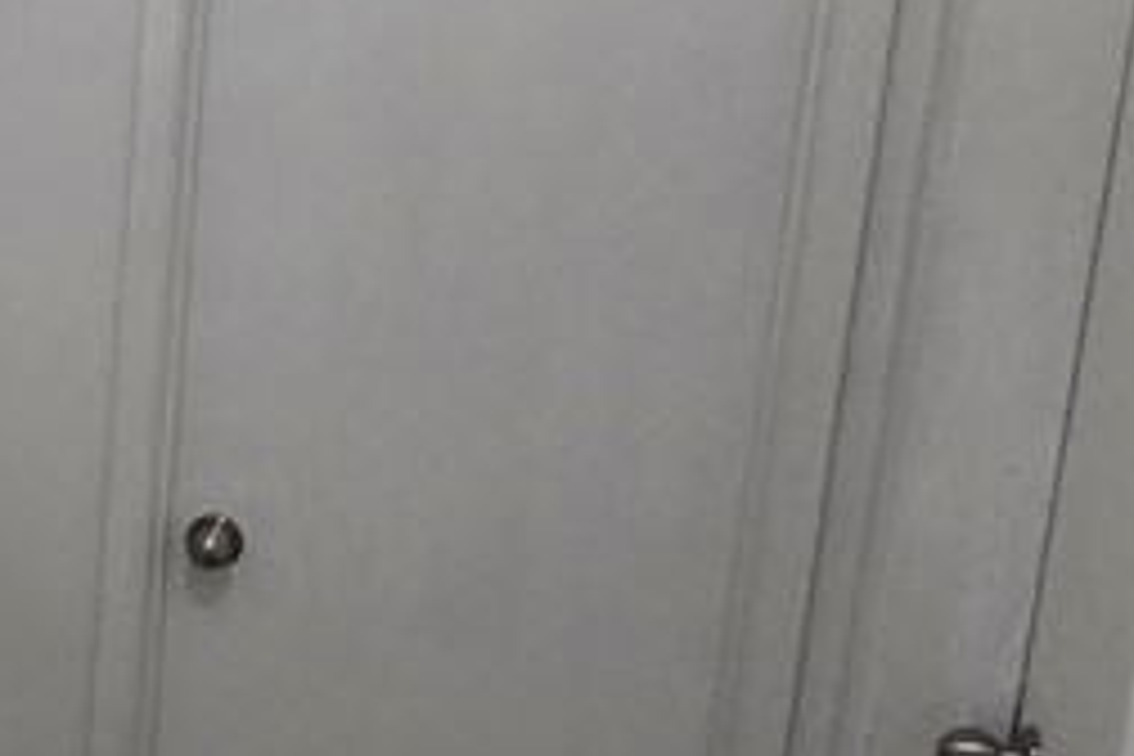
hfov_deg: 27.9
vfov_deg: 24.6
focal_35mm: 55
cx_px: -446
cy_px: 374
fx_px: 1732
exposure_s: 1/60
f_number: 2.2
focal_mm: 2.2
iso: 125
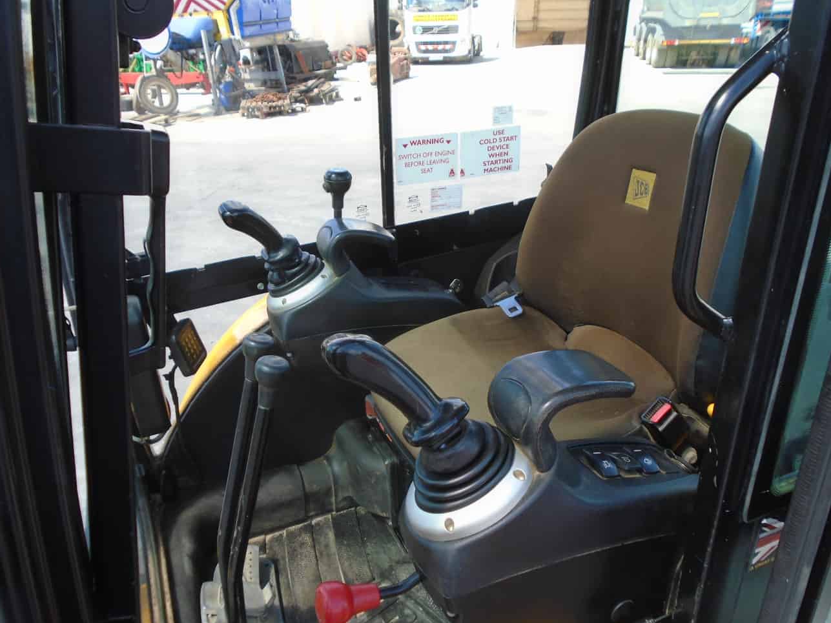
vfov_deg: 51.3
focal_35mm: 27
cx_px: 416
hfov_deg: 65.3
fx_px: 648
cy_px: 323
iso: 100
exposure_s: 1/200
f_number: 3.2
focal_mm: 4.6
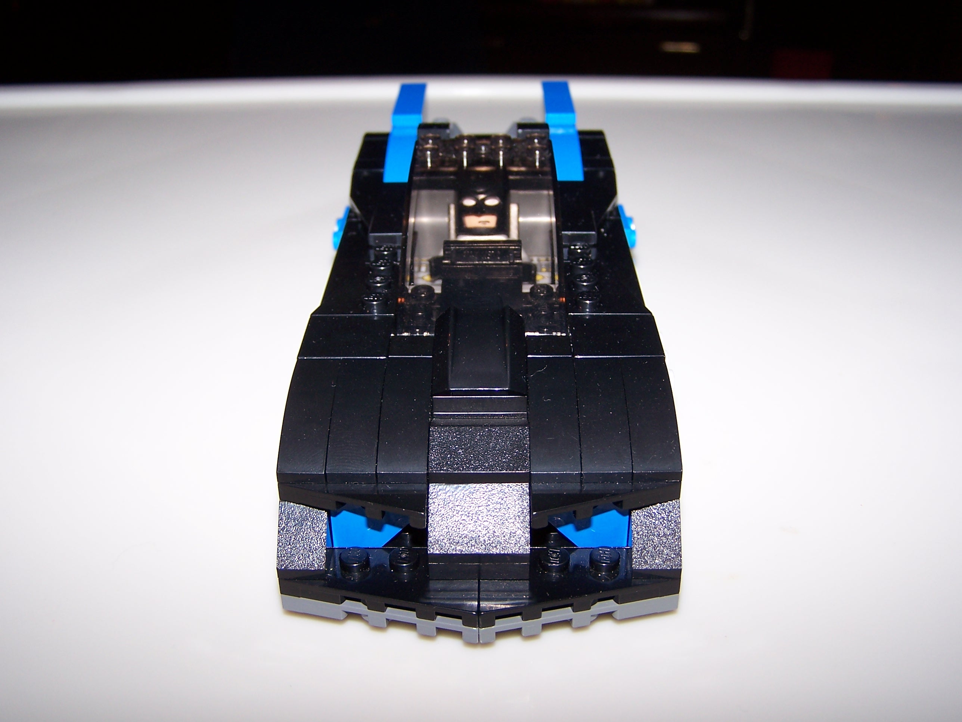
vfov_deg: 37.7
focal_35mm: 38
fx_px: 1056
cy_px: 361
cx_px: 481
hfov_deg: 49.0
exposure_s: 1/60
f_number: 2.8
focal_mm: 6.3
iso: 80
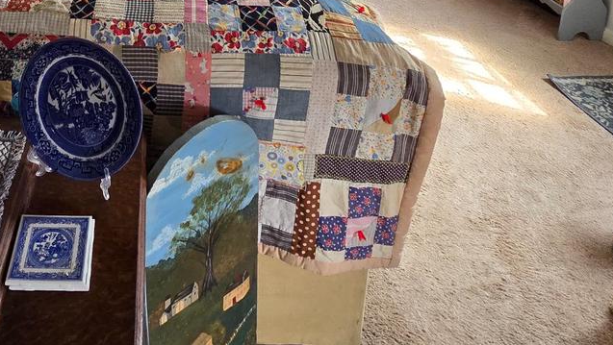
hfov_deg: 56.4
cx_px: 119
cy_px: -150
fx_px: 520
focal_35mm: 32
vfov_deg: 27.5
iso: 200
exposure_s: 1/60
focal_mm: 2.2
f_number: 2.2
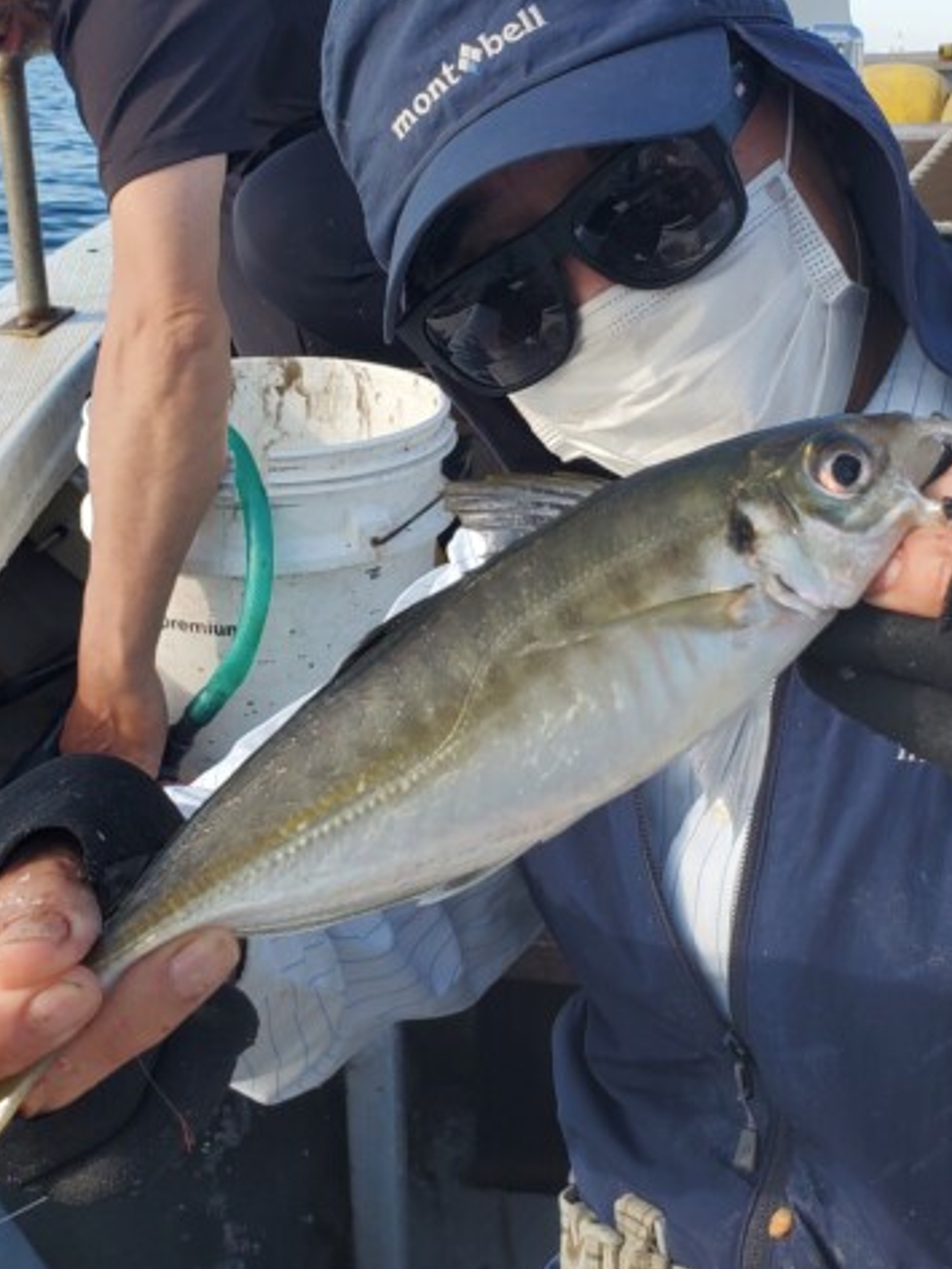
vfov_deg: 42.5
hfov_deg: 32.9
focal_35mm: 44
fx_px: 1613
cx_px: 534
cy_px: 451
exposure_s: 1/566
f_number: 2.4
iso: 50
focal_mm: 4.3
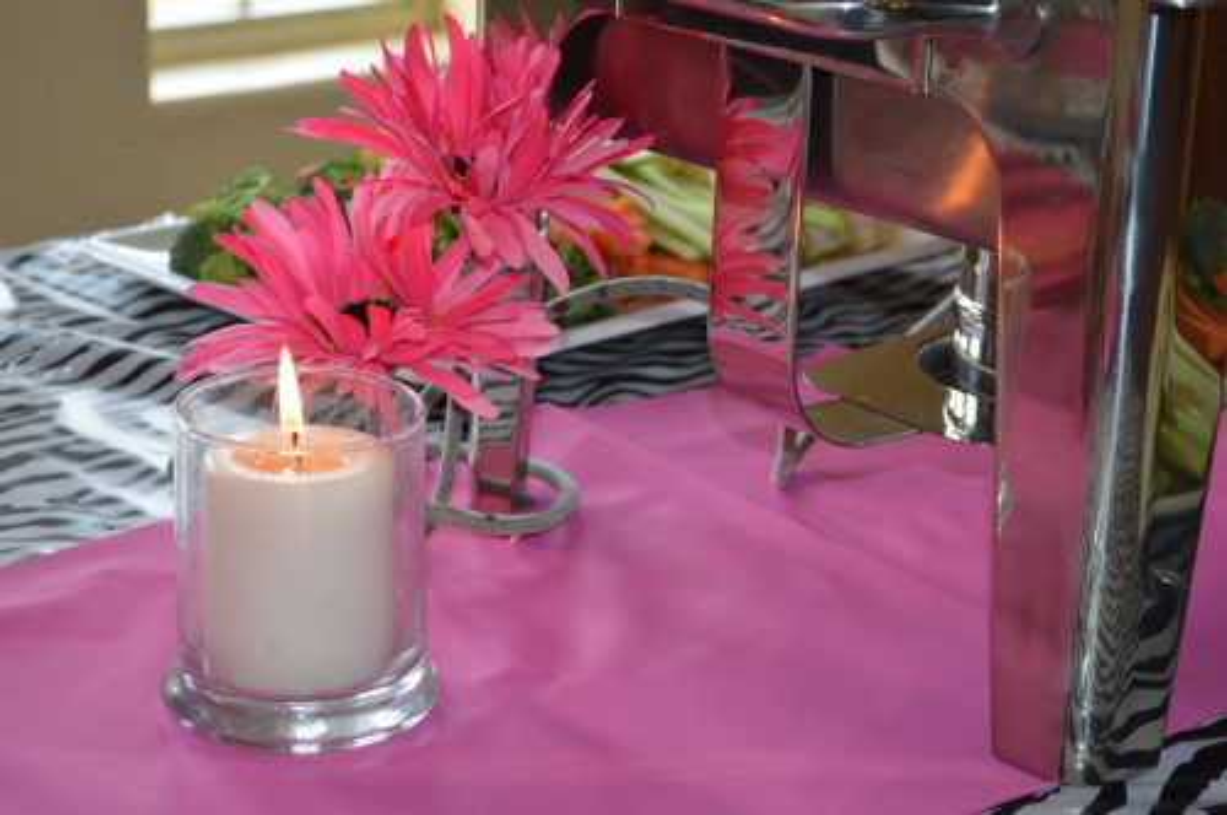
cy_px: 408
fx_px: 2808
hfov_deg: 24.6
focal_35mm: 82
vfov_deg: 16.5
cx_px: 614
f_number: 5.6
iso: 400
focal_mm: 55
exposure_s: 1/80
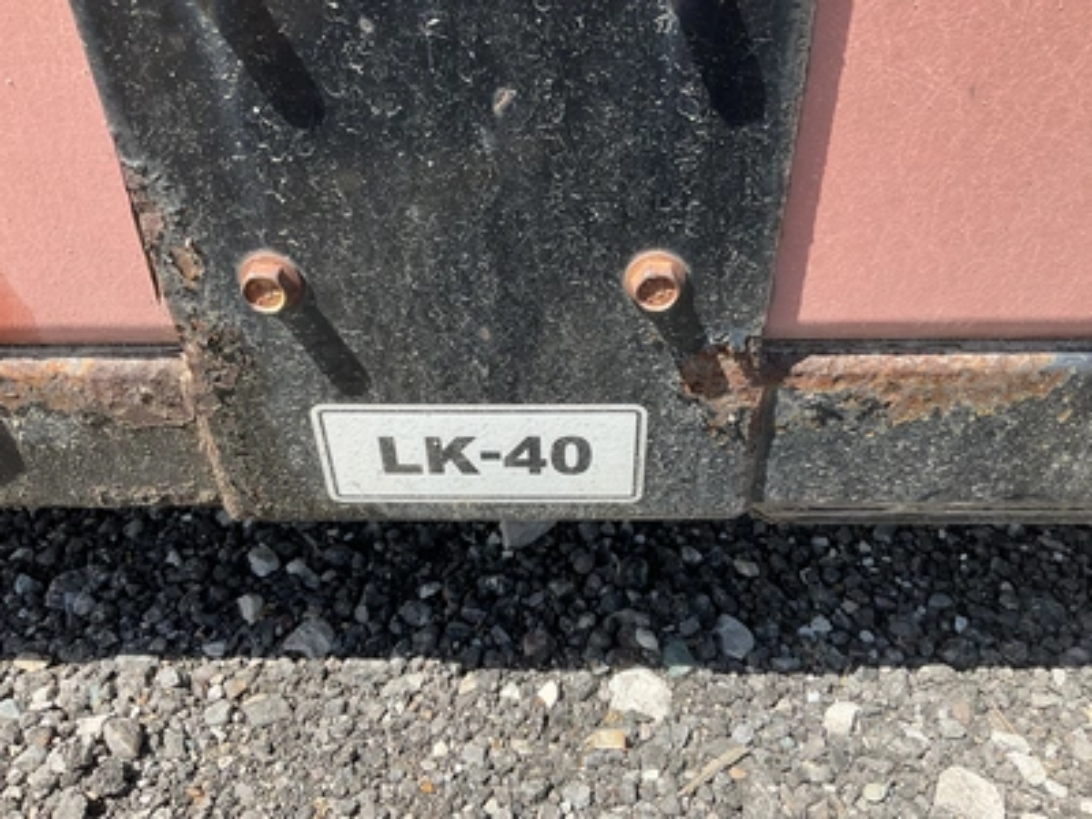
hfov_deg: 61.7
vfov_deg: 48.2
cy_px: 410
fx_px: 915
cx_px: 546
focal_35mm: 29
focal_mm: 3
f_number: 1.8
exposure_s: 1/586
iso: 25
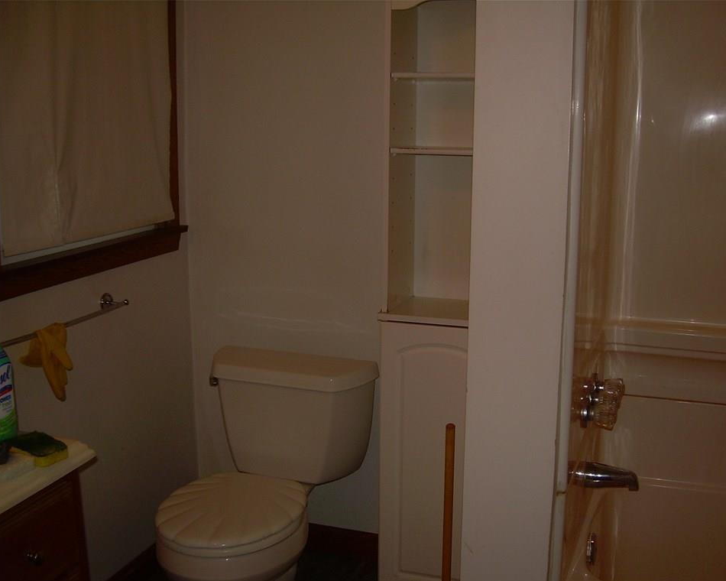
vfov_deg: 37.3
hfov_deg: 45.8
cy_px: 293
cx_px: 384
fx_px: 859
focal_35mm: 40
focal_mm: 6.3
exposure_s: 1/60
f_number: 2.8
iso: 50
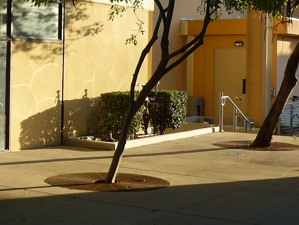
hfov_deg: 23.7
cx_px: 2
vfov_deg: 18.6
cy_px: 64
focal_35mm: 79
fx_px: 683
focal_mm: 5.5
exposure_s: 1/400
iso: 100
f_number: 2.8
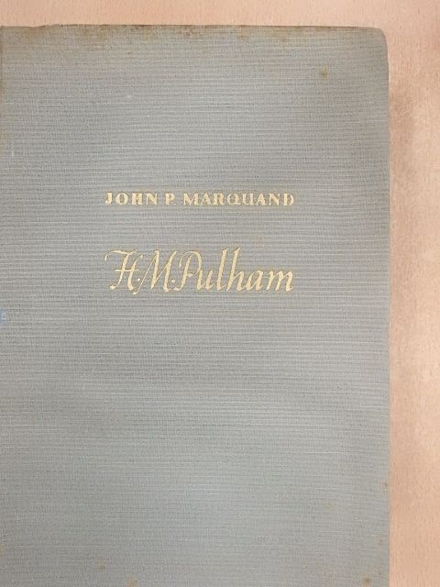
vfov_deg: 52.6
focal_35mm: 35
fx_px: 593
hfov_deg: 40.7
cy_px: 294
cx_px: 220
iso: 1600
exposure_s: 1/80
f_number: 3.8
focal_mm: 6.3
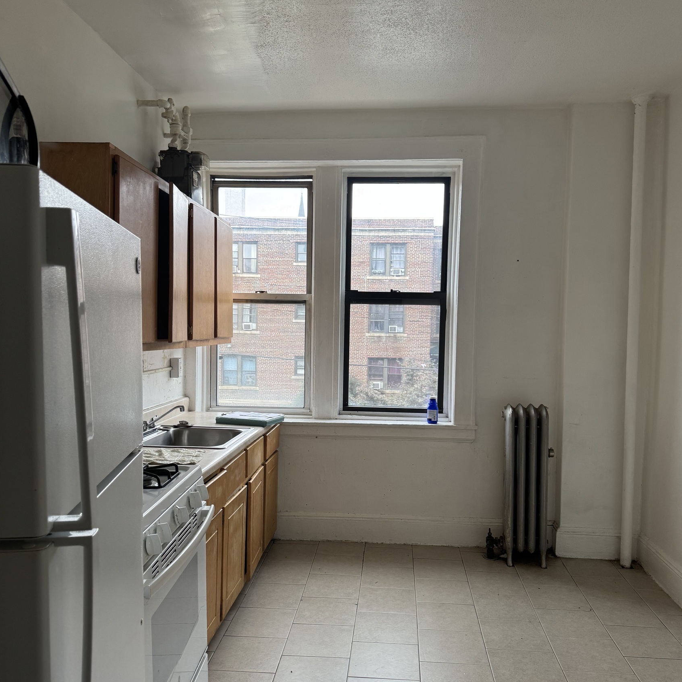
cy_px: 368
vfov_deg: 55.6
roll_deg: +0.6
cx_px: 348
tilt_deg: -3.2
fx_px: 646
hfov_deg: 55.6
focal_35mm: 29
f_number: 1.78
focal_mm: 6.76
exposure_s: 1/120
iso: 125
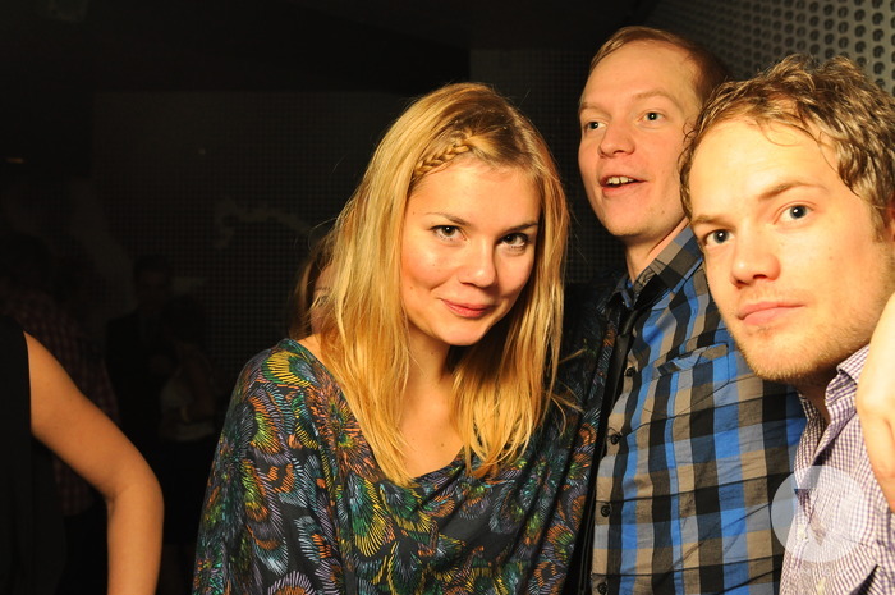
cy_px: 298
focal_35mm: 42
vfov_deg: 31.8
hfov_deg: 46.4
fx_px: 1043
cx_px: 448
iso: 800
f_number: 6.3
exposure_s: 1/125
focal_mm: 28
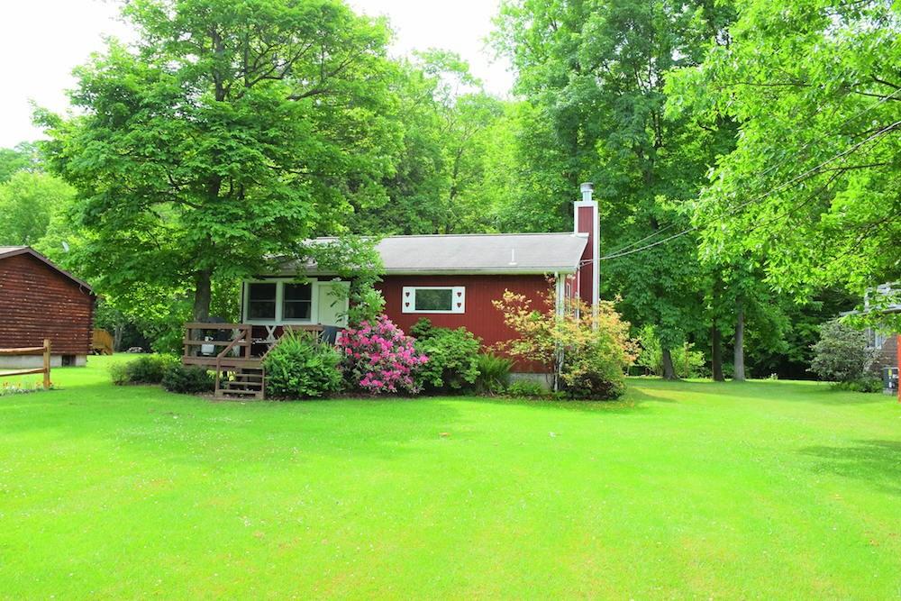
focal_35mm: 27
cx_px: 450
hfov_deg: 67.4
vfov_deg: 47.9
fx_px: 676
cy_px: 300
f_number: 11
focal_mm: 18
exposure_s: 1/320
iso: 1000
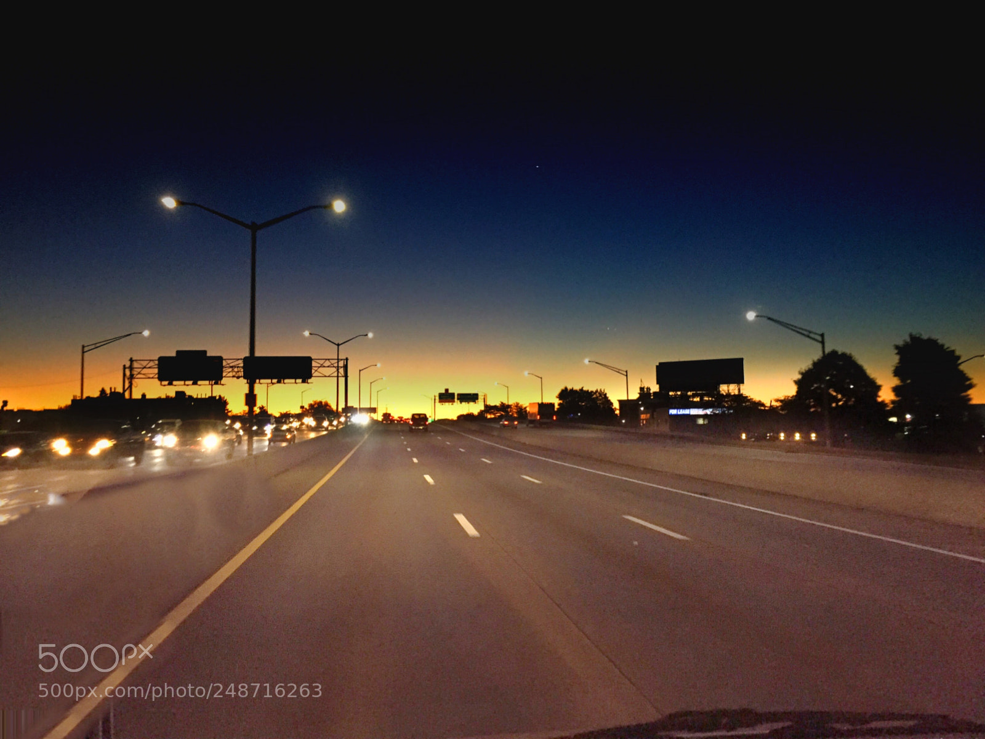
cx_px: 492
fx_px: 825
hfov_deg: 61.7
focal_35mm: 29
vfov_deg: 48.2
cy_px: 370
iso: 250
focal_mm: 4.15
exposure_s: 1/30
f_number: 2.2
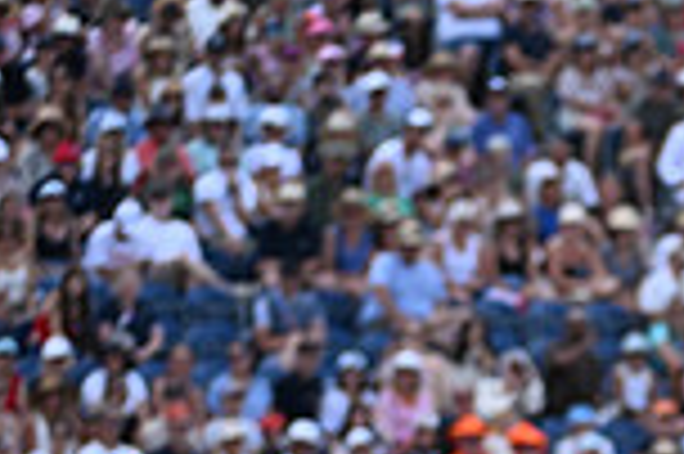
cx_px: 1206
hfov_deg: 2.7
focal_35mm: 765
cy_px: 816
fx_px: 14519
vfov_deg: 1.8
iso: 400
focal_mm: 200
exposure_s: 1/1250
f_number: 5
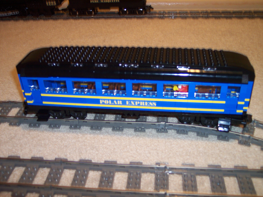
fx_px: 289
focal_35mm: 38
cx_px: 132
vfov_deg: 37.7
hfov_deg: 49.0
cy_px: 98
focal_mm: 8
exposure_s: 1/30
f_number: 2.8
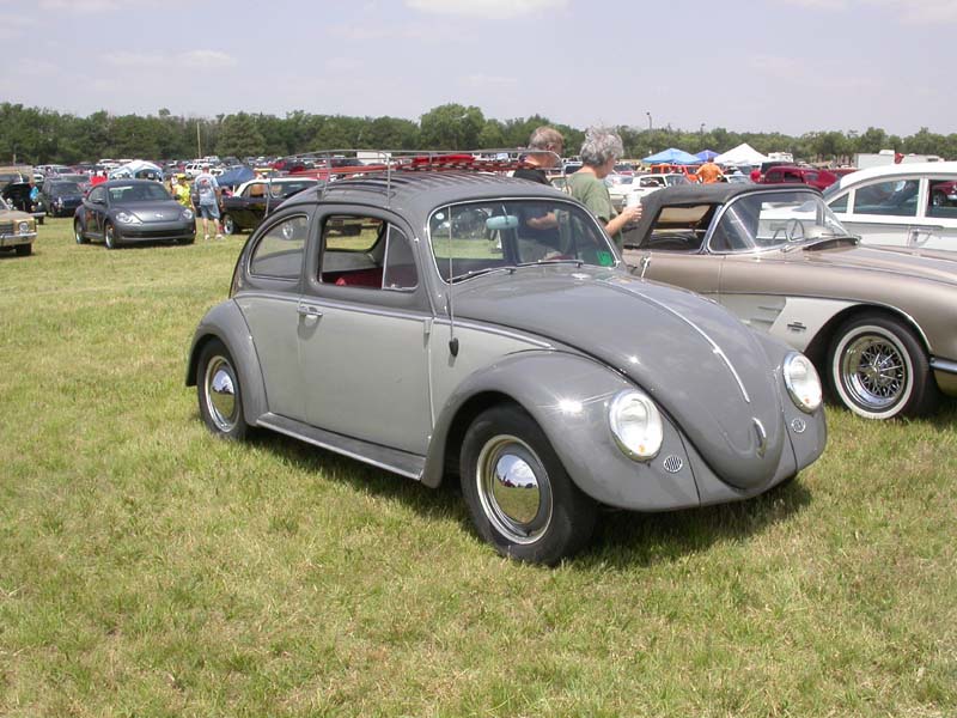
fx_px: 1051
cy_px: 359
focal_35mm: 38
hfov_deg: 49.0
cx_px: 478
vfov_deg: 37.7
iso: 100
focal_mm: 7.85
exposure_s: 1/305
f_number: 7.5
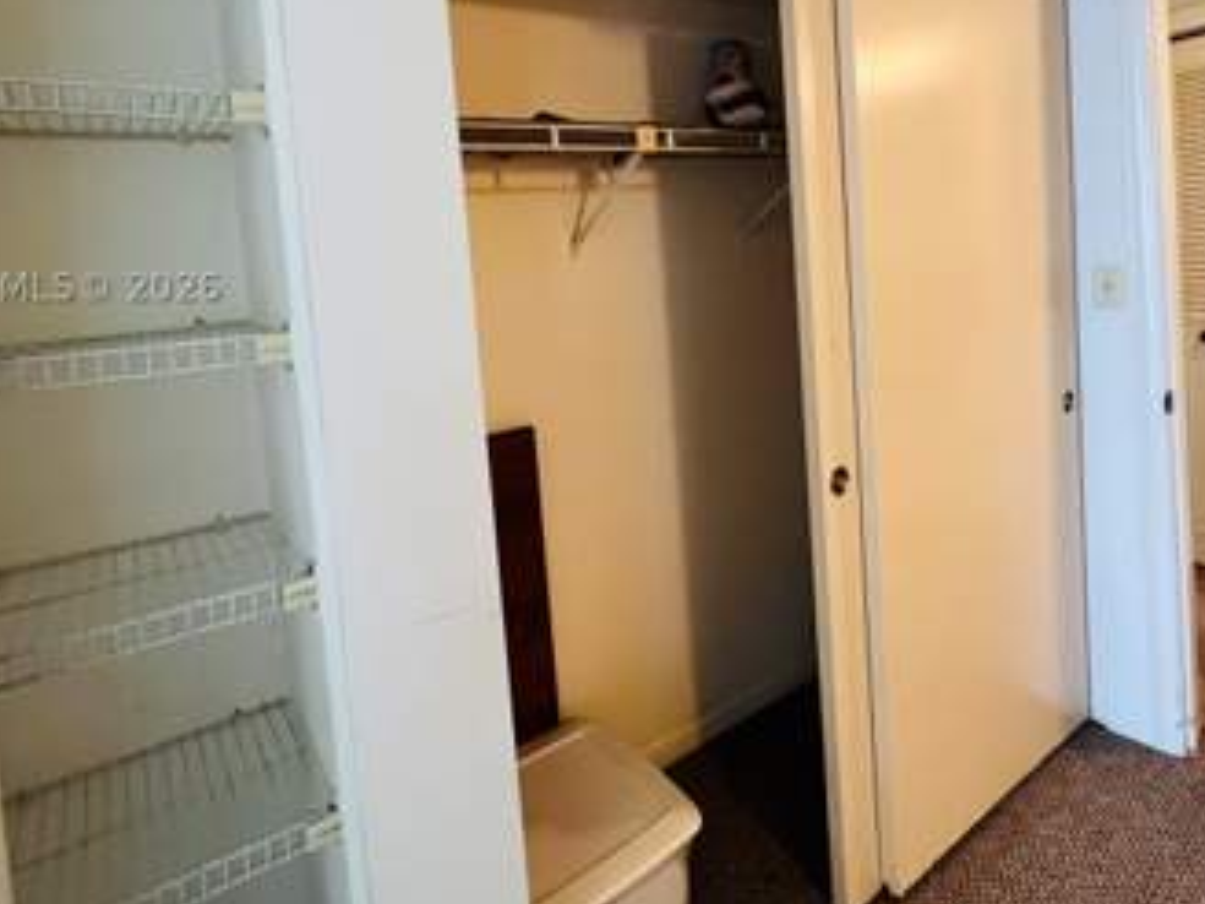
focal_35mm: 19
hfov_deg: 84.5
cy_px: 287
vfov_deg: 66.4
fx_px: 661
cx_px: 558
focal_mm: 1.57
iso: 640
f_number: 1.8
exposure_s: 1/60
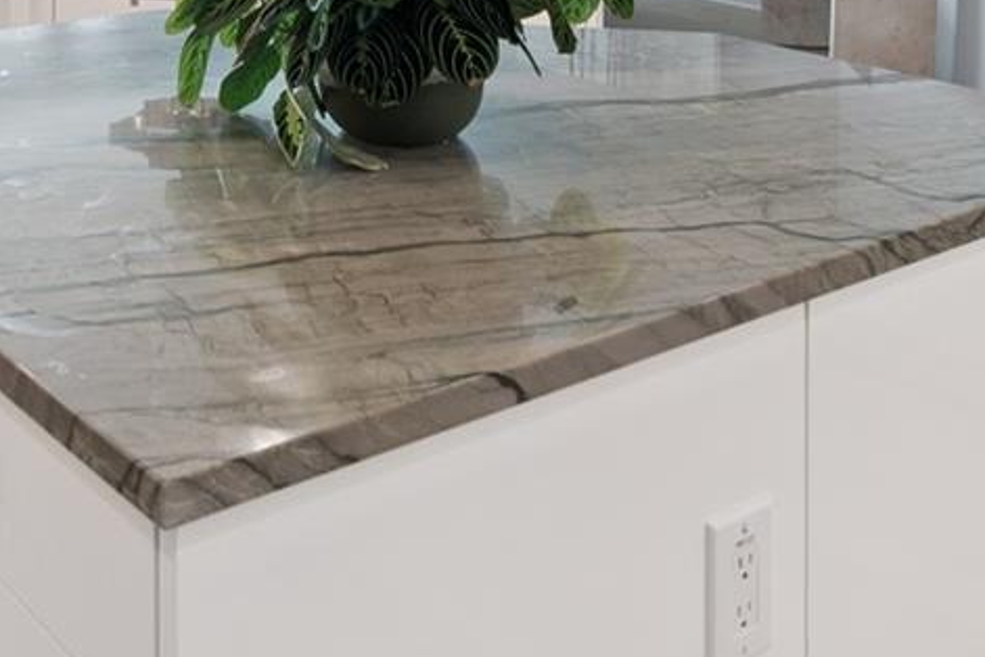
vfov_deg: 22.4
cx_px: 199
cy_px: -289
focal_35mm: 51
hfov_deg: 37.5
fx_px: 1395
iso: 100
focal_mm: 10
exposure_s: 1/40
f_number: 7.1
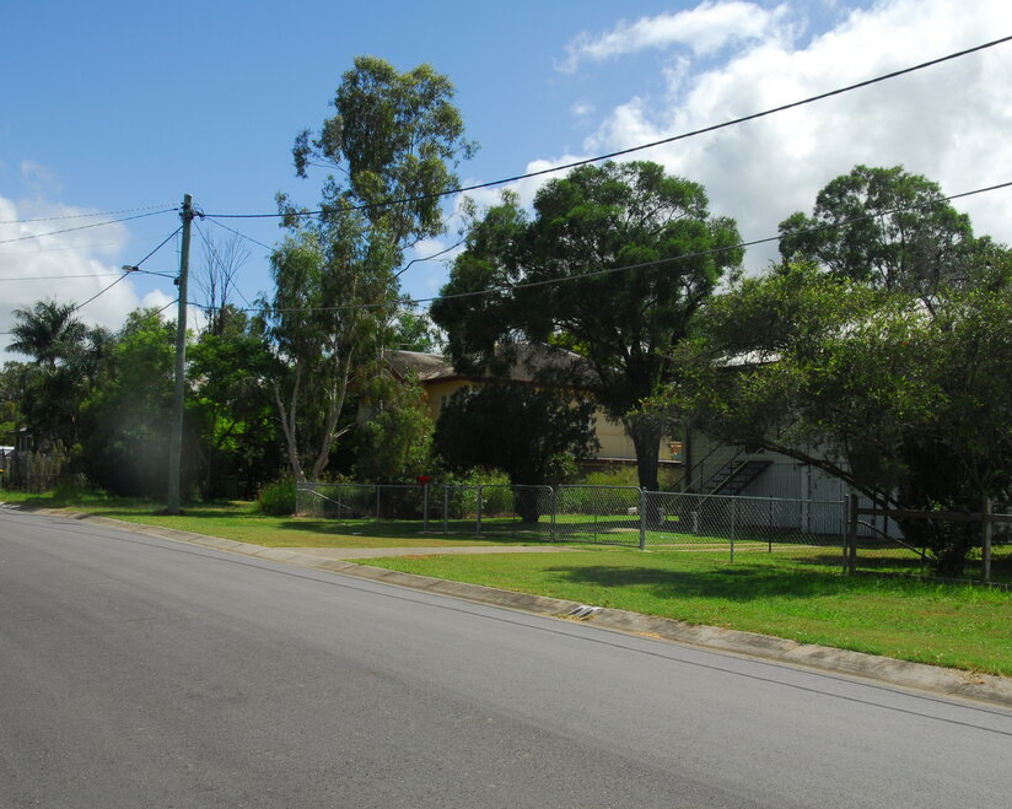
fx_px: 1228
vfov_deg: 36.5
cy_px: 403
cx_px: 507
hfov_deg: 44.8
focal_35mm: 41
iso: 100
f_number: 16
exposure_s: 1/60
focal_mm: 24
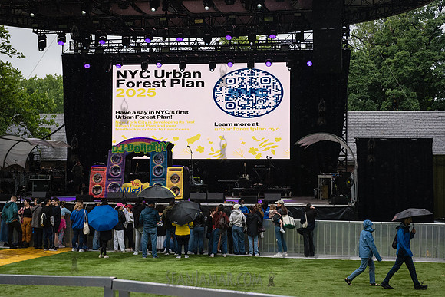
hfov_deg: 30.5
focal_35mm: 66
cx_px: 222
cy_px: 148
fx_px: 816
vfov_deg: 20.6
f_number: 4.5
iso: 2000
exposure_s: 1/2500
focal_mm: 66
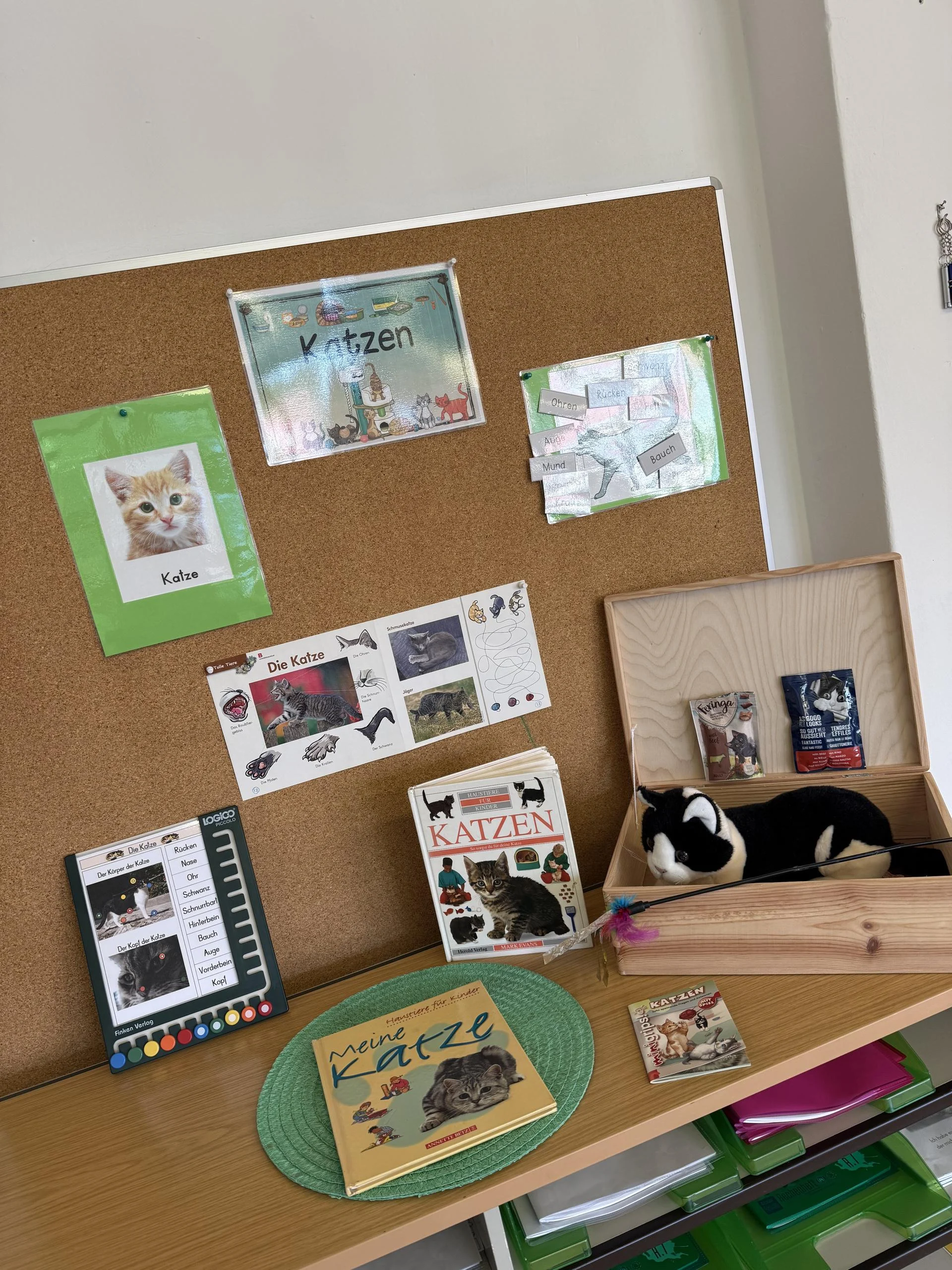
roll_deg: +12.4
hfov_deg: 56.8
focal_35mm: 24
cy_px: 635
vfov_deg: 71.6
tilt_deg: -11.3
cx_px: 476
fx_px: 880
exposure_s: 1/100
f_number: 1.78
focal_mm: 6.76
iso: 100
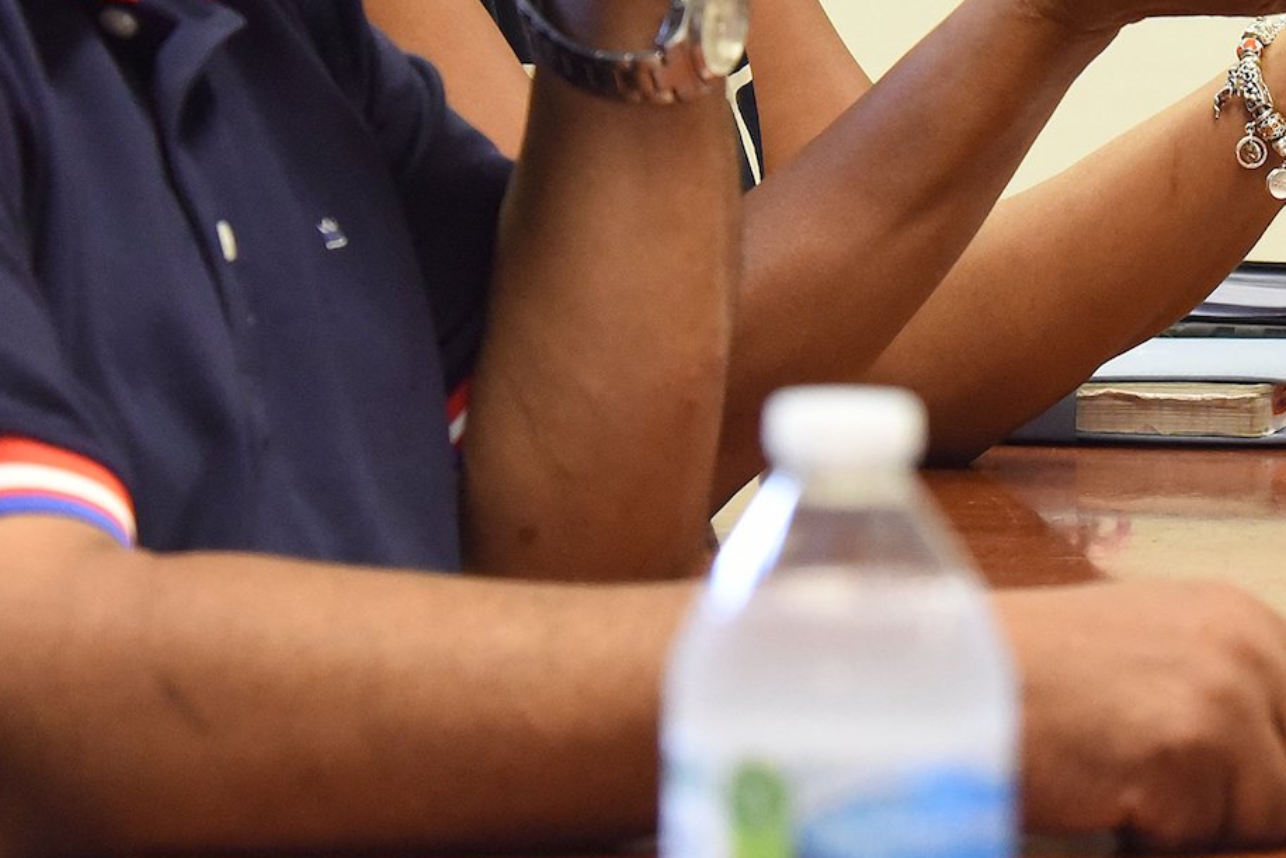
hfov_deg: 8.3
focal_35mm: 249
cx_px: 1023
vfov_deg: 5.5
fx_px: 8896
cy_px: -101
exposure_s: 1/160
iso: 8000
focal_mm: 95
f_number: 7.1
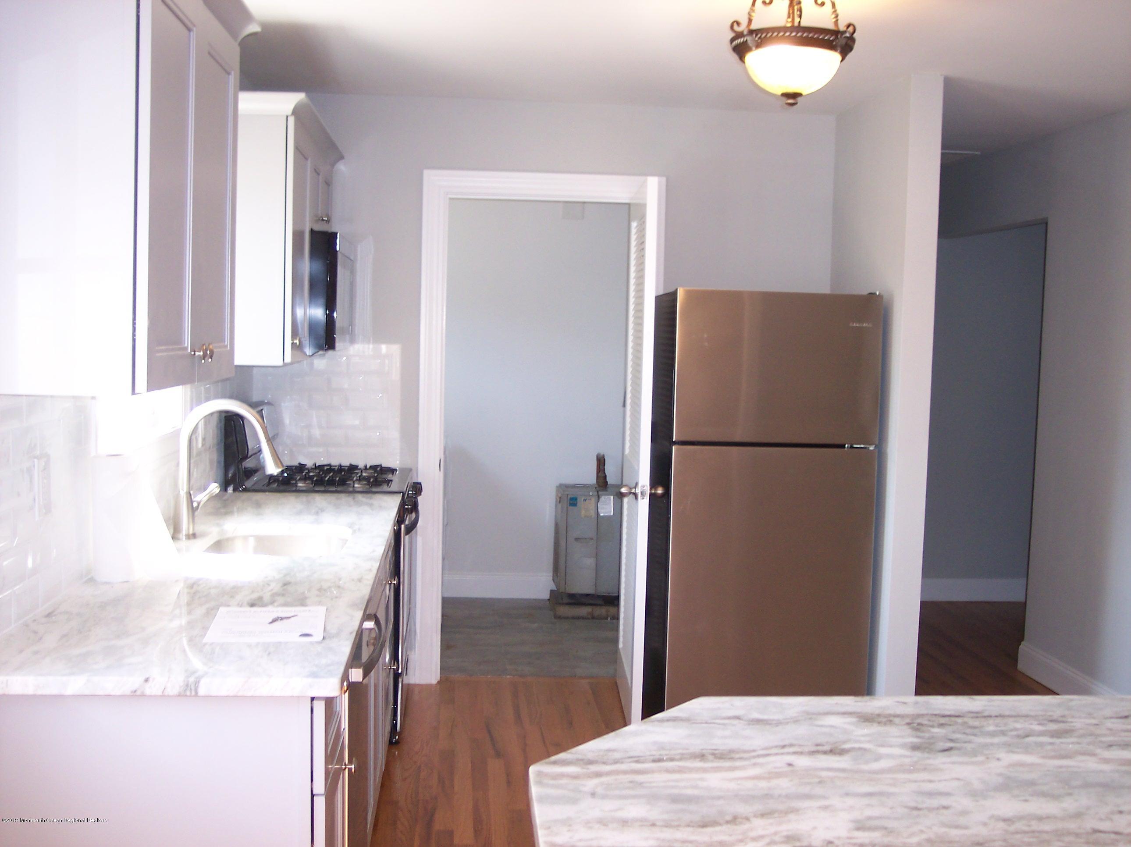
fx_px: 1241
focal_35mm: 38
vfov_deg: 37.7
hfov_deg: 49.0
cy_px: 424
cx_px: 566
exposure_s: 1/45
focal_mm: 8
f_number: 2.8
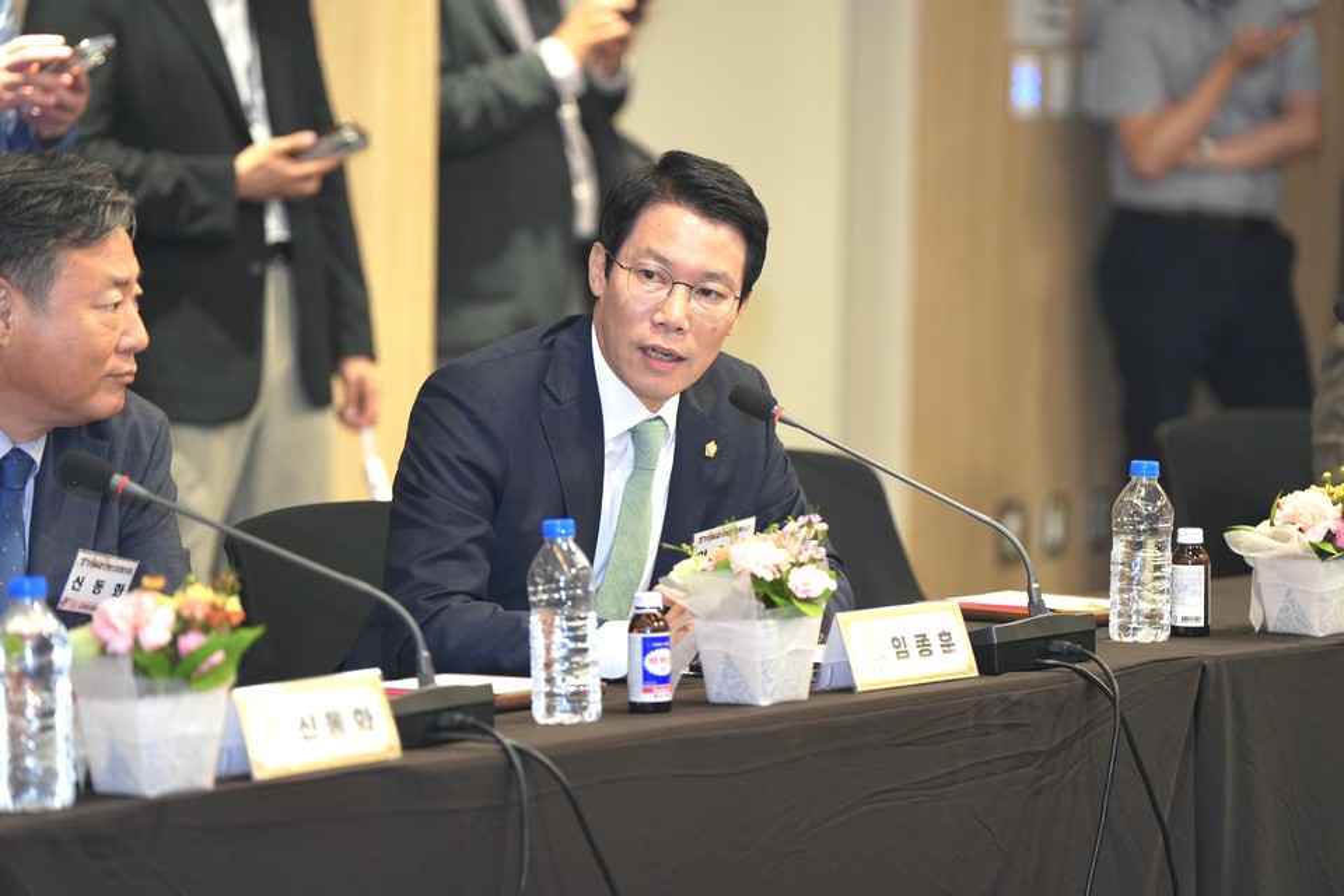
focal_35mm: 154
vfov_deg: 8.9
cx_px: 672
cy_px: 448
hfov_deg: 13.3
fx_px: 5749
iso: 1600
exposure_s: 1/160
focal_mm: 154
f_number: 2.8
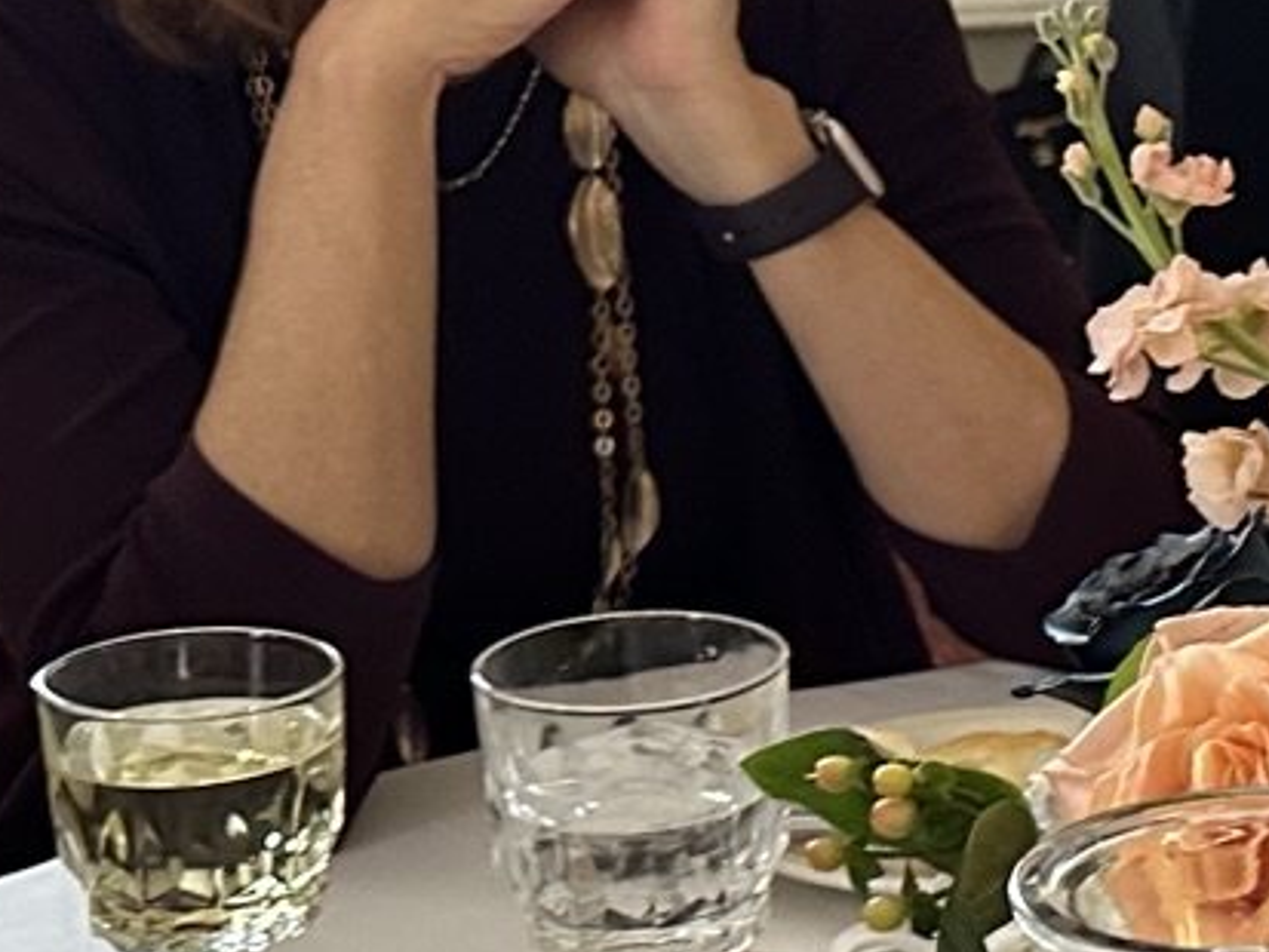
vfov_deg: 12.5
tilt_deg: -16.6
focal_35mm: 119
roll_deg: -3.6
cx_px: 2560
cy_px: 525
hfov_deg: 13.9
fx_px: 4364
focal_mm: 6.86
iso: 400
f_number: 1.78
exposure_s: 1/60
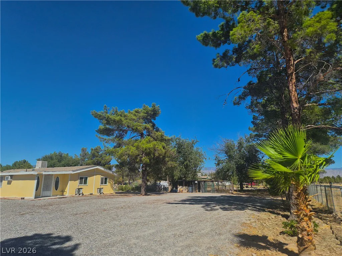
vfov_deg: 58.9
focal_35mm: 23
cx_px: 171
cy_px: 128
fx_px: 227
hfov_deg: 73.9
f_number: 1.8
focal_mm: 5.4
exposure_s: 1/7584
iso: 80
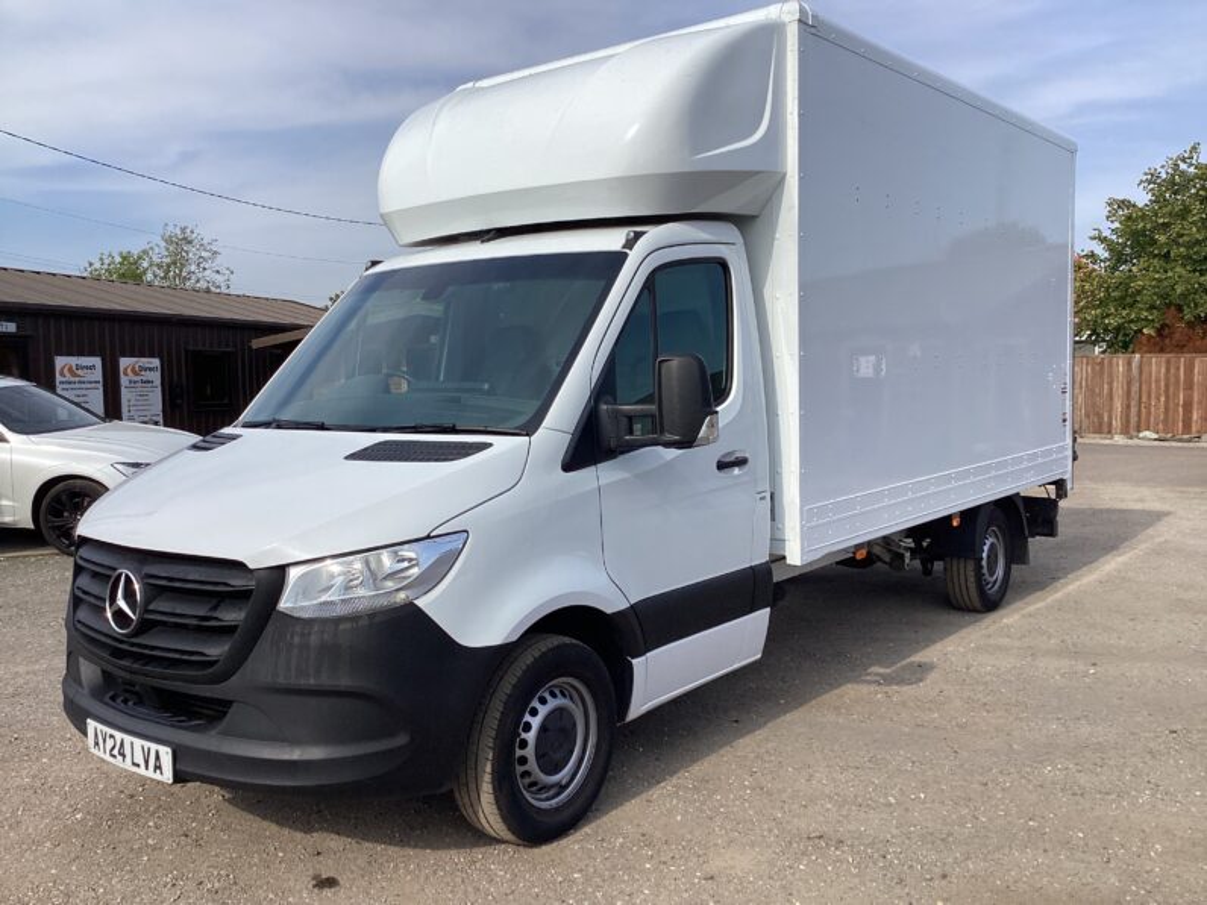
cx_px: 604
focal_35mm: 31
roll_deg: +0.7
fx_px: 1081
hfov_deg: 58.4
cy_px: 452
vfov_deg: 45.4
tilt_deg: -4.6
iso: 25
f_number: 2.4
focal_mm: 3.3
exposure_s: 1/1538
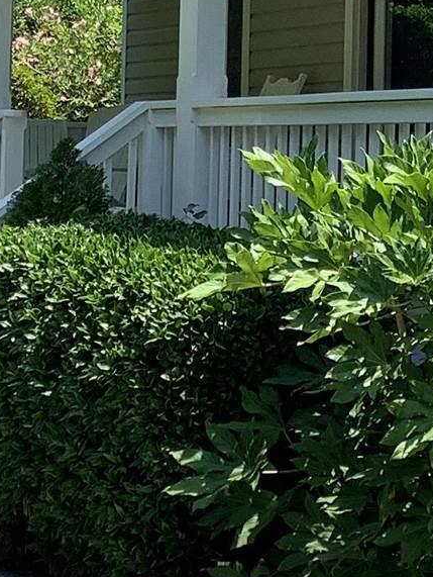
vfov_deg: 15.5
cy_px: 36
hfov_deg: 11.7
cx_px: 472
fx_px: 2082
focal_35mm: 125
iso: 25
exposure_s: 1/668
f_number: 2.4
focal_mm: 3.3
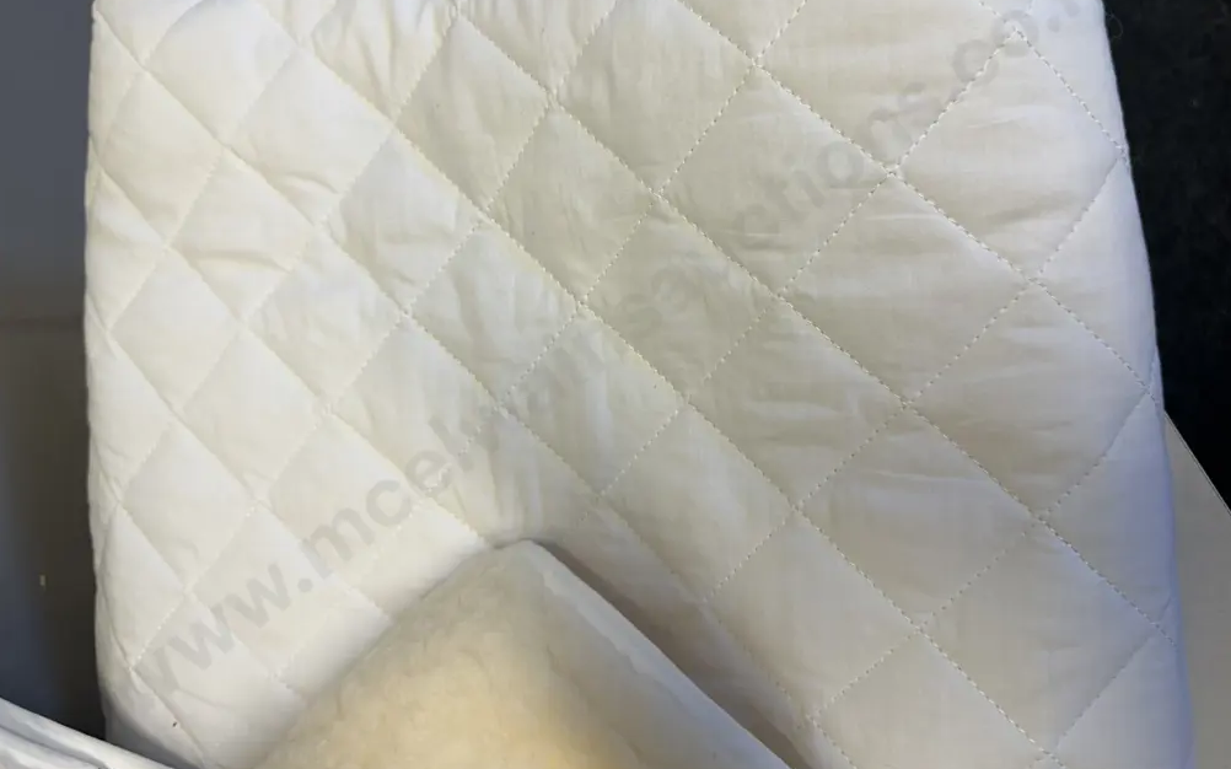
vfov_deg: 47.4
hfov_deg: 70.4
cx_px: 624
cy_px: 326
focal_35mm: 26
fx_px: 872
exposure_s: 1/100
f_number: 1.78
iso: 50
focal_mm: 6.86
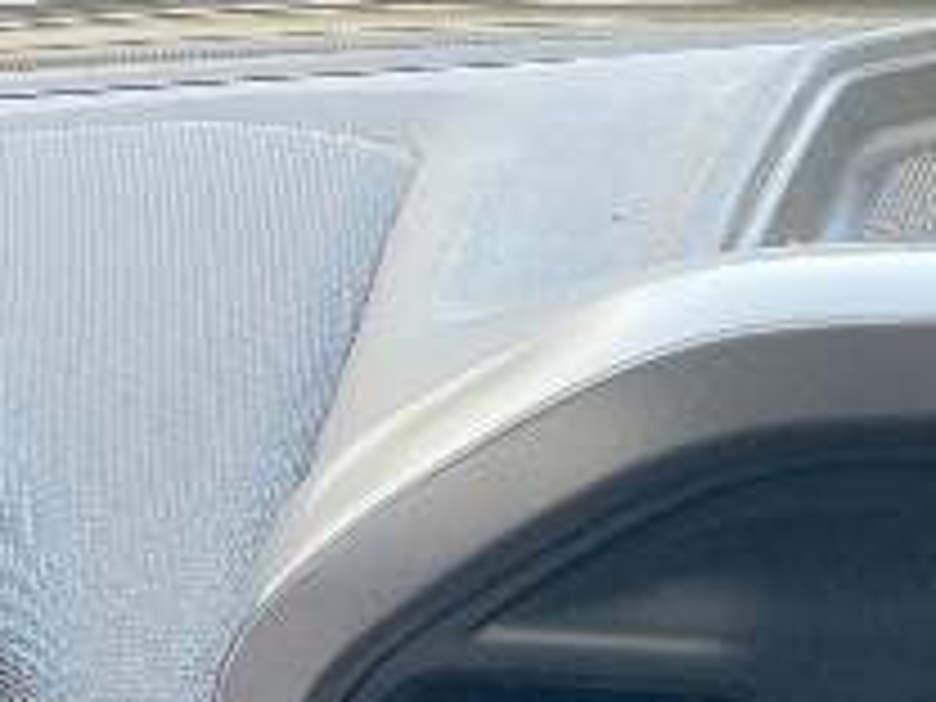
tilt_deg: -24.7
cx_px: 1836
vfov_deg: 5.6
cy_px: 1706
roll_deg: +0.2
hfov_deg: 7.4
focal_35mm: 256
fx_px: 6922
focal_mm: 6
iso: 50
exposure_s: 1/99
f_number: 2
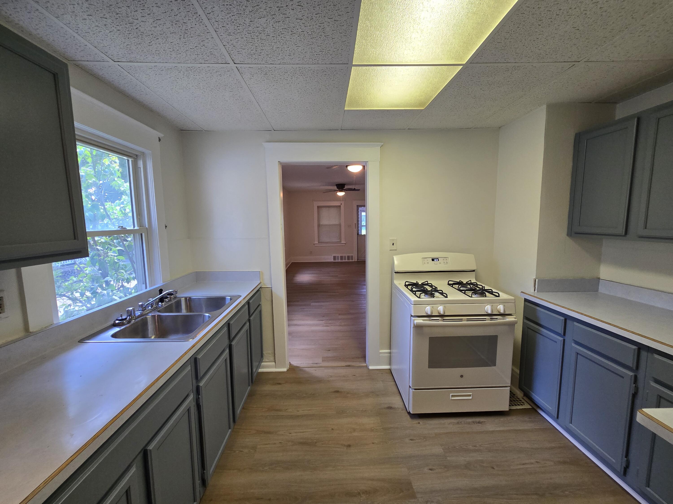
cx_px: 336
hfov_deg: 106.2
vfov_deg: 89.9
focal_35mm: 13
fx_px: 253
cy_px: 252
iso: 160
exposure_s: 1/60
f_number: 2.2
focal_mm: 2.2
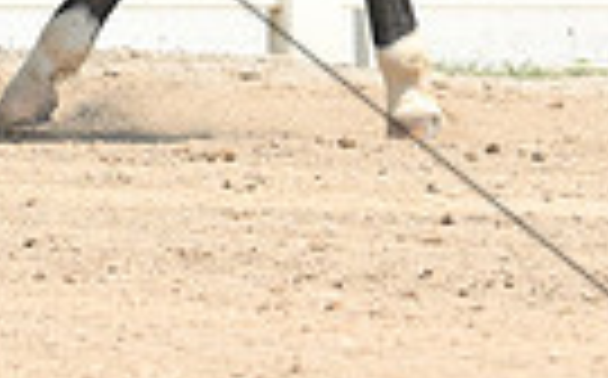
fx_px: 18469
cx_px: -234
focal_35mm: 1116
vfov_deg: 1.2
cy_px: -385
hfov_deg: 1.9
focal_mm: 170
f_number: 5
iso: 250
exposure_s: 1/1347
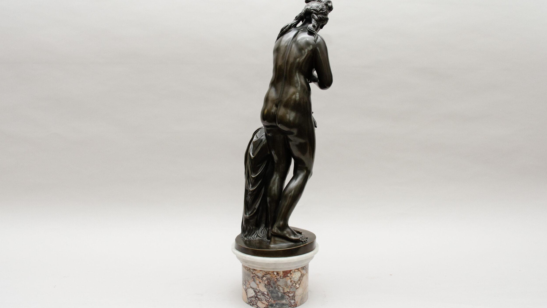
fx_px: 421
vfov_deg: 40.2
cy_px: 143
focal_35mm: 29
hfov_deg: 66.1
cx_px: 273
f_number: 8
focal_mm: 18
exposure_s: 1/125
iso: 200
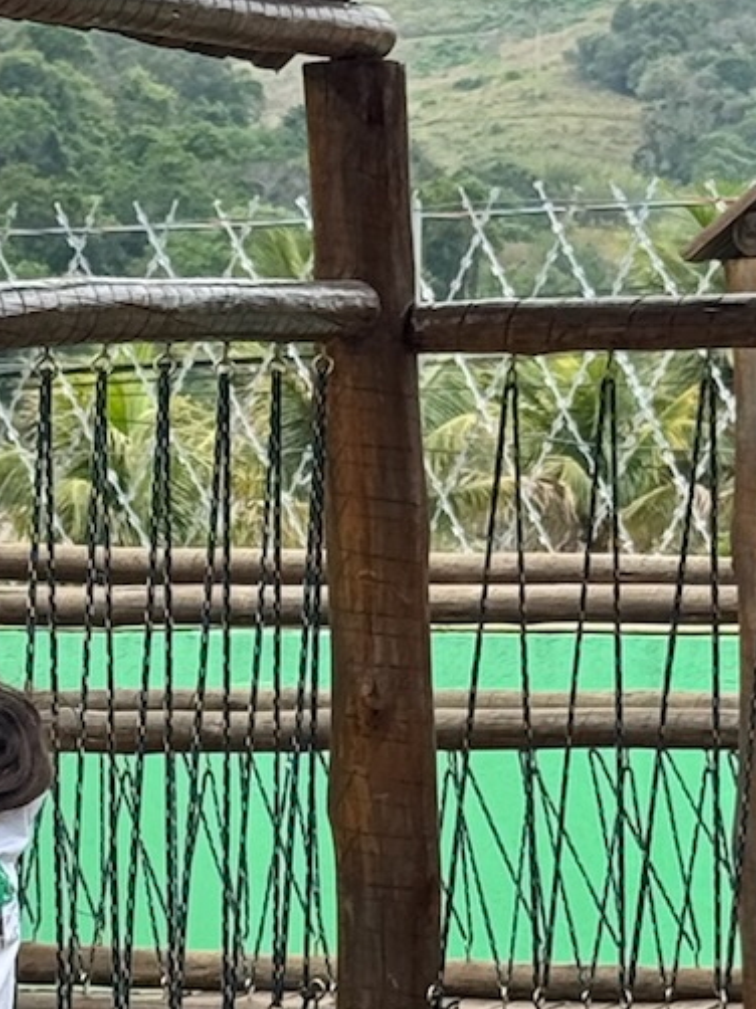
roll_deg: +1.4
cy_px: 726
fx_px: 5712
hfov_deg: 7.6
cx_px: 243
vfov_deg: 10.1
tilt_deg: -4.6
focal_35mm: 196
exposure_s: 1/1011
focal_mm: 6.76
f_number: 1.78
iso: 64
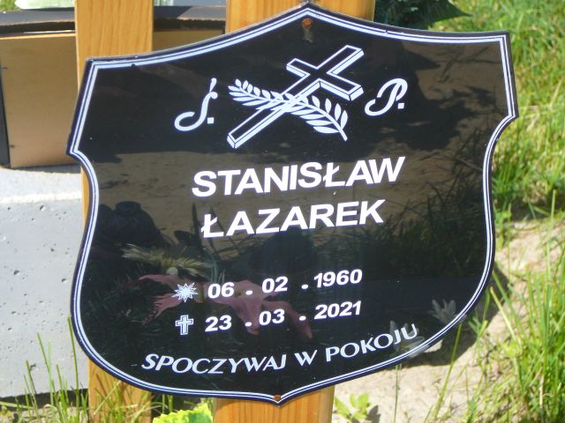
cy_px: 212
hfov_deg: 23.8
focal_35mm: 82
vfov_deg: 18.0
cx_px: 282
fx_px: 1338
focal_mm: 12.2
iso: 80
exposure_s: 1/400
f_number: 3.8
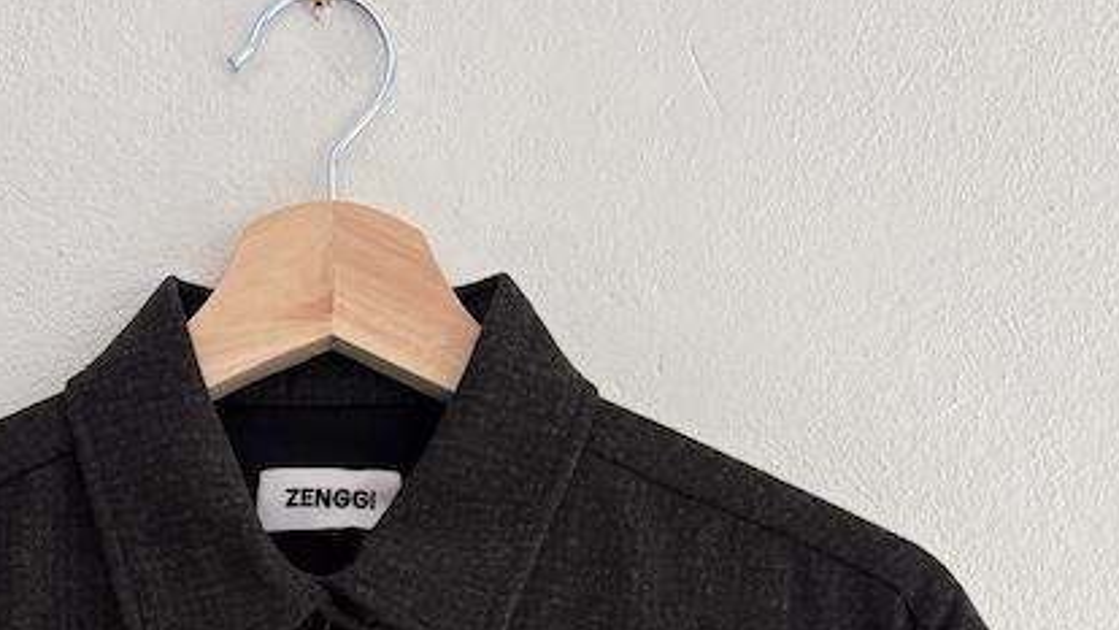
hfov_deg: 31.0
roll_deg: +0.8
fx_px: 1988
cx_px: 308
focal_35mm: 67
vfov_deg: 15.0
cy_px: 1223
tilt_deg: -4.5
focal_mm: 5.96
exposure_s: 1/433
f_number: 1.6
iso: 50
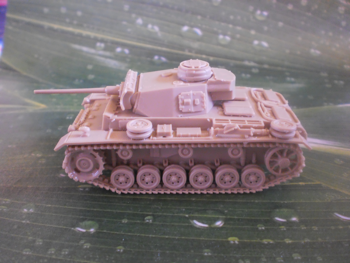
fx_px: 364
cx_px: 175
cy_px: 132
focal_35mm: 36
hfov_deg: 51.4
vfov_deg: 39.7
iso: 400
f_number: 3.1
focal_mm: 6.3
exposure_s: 1/5
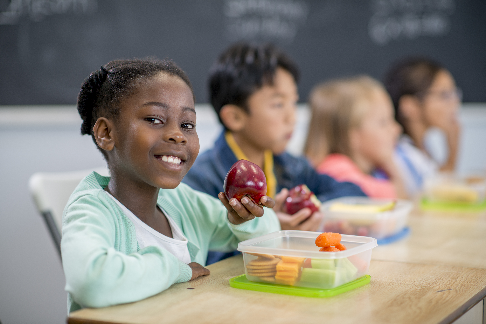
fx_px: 1148
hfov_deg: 23.9
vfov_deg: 16.1
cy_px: 162
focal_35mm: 85
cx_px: 243
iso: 100
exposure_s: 1/200
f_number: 2
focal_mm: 85
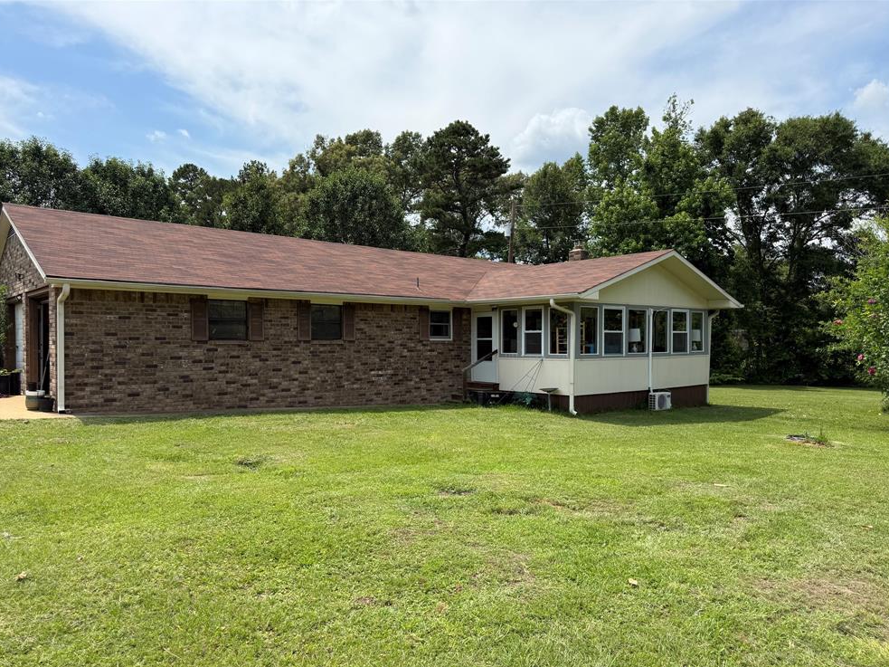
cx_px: 449
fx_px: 642
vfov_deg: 54.9
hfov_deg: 69.4
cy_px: 347
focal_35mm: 25
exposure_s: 1/4405
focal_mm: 6.76
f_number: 1.78
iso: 80
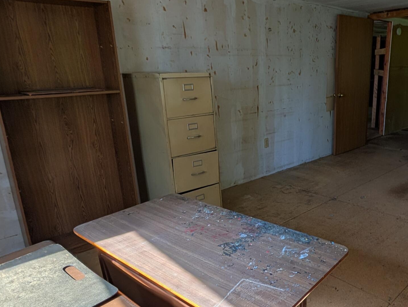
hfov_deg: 66.6
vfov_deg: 54.9
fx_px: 295
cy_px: 169
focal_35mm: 25
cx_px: 285
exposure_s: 1/390
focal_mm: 2.02
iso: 56
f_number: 1.7
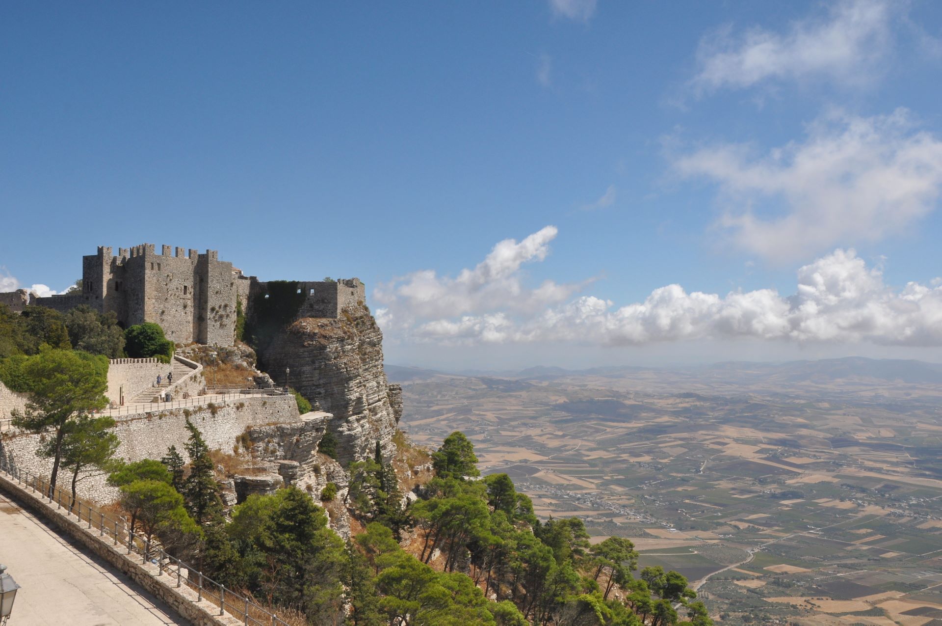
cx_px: 471
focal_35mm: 33
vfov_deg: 39.9
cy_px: 313
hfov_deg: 57.3
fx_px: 862
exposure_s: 1/160
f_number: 13
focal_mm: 22
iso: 400
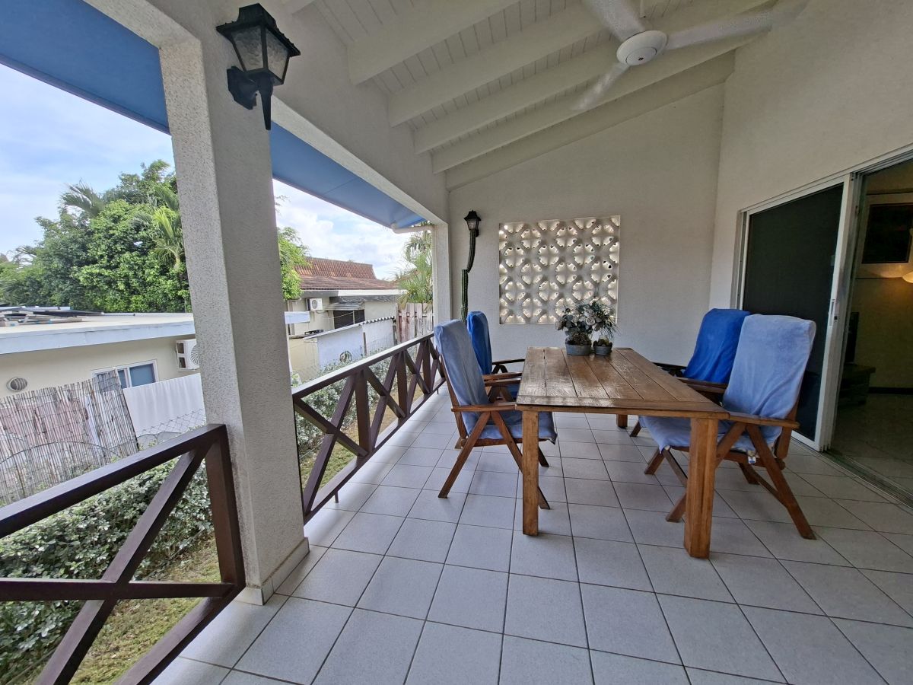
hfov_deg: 106.2
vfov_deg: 89.9
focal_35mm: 13
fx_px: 343
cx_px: 456
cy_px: 342
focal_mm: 1.74
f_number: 2.2
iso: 40
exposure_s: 1/168
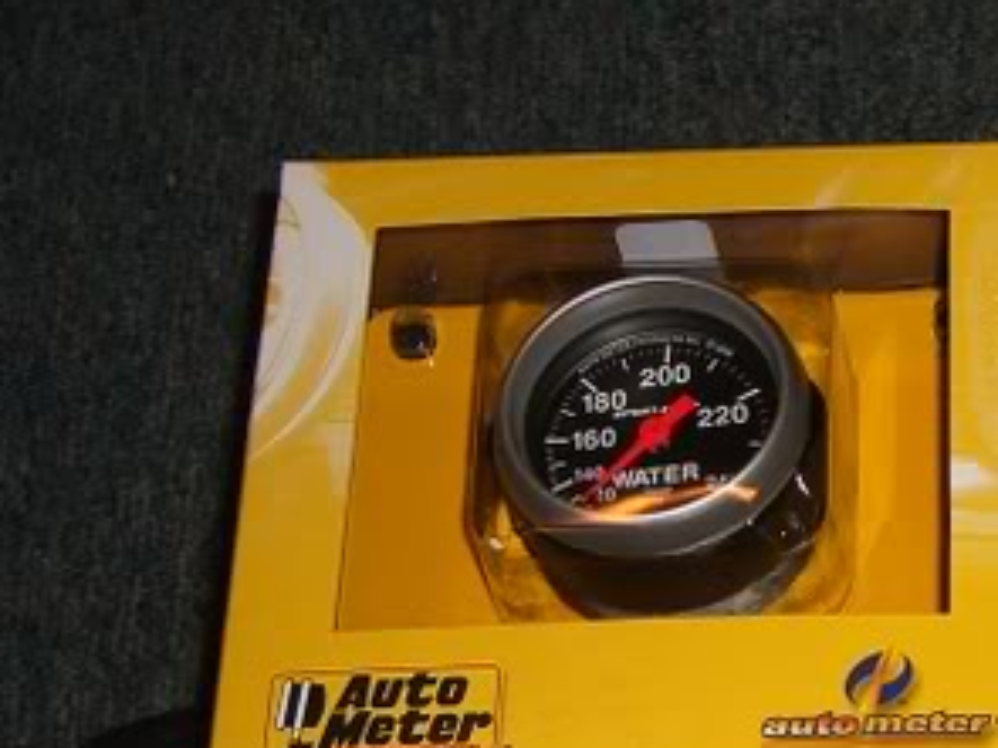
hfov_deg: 18.3
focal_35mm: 103
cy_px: 562
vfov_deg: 14.3
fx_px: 2968
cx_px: 1140
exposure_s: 1/60
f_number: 2.8
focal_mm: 7.9
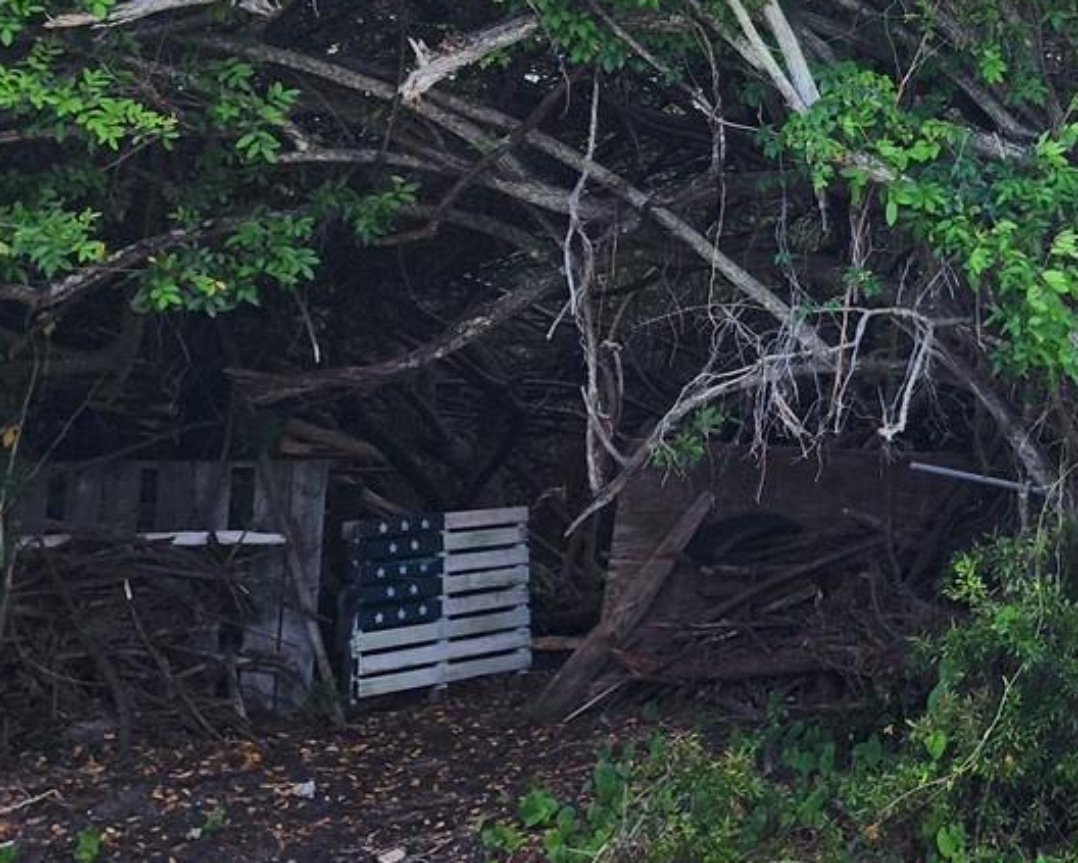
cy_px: -8
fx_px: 2171
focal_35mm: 68
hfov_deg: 23.8
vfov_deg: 21.7
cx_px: 1476
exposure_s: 1/494
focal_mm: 6.4
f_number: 1.8
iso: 12
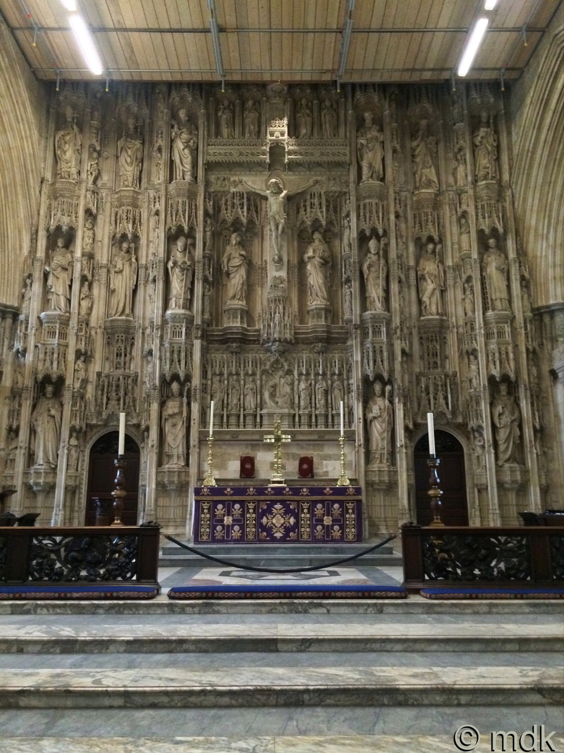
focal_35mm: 29
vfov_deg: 61.7
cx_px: 282
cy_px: 376
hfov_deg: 48.2
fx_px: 630
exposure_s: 1/17
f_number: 2.2
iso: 500
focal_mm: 4.15
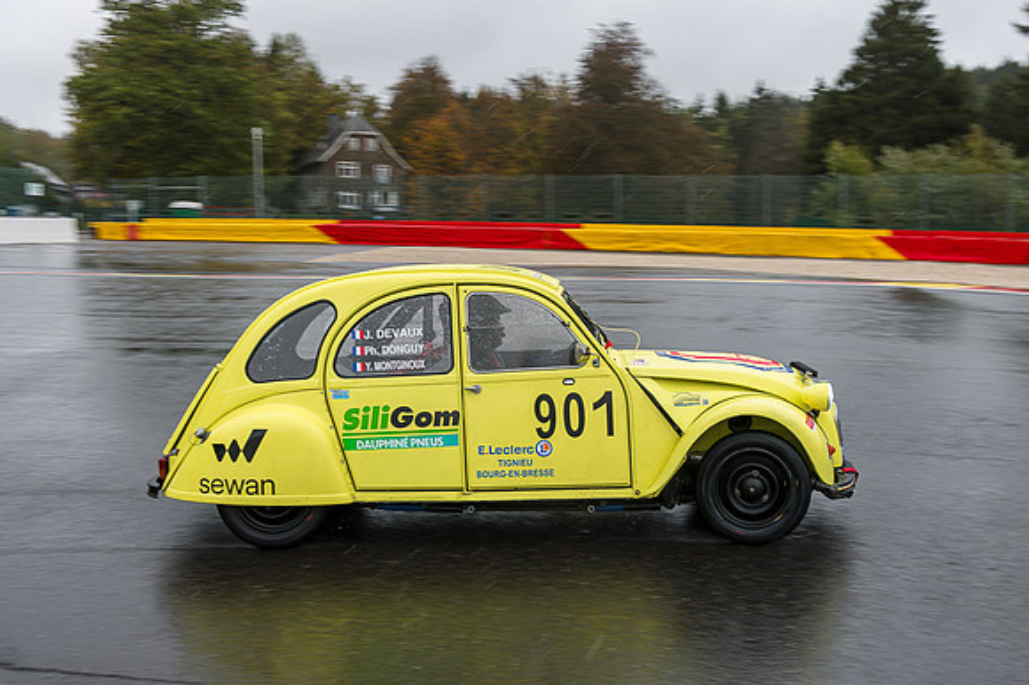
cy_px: 410
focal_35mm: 43
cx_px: 597
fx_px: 1235
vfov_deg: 30.9
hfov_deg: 45.1
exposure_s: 1/250
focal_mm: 36
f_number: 5
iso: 220
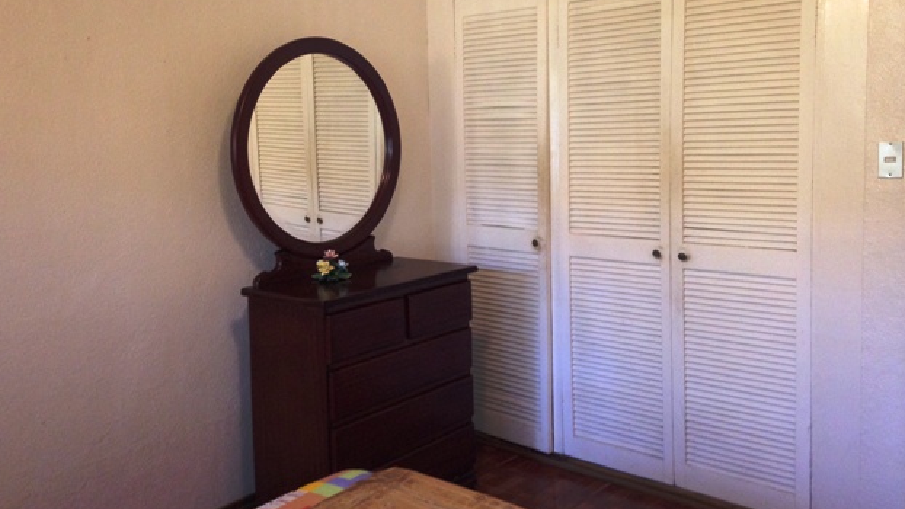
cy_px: 214
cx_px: 442
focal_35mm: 37
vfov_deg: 31.9
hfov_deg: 54.0
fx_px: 888
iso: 125
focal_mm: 4.12
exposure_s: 1/20
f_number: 2.4
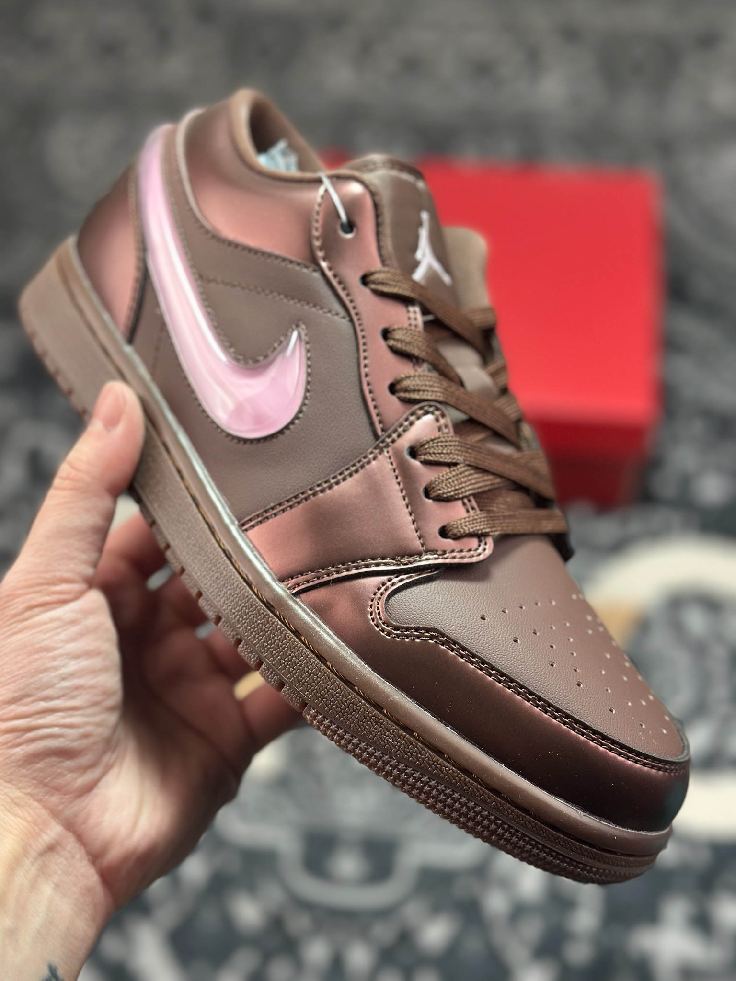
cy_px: 490
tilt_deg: -54.1
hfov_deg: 30.3
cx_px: 368
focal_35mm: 48
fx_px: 1361
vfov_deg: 39.7
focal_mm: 6.86
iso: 80
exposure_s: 1/330
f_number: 1.78
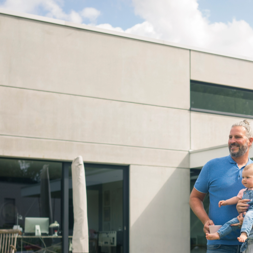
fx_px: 628
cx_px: 231
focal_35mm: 76
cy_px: 189
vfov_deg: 22.6
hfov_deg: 22.2
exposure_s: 1/800
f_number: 2.8
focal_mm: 35
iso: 80
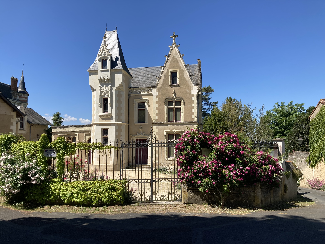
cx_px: 162
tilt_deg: +5.5
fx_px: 263
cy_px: 122
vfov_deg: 49.7
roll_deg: -0.5
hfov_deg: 63.4
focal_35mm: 28
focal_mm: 3.99
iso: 20
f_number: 1.8
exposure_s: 1/1779
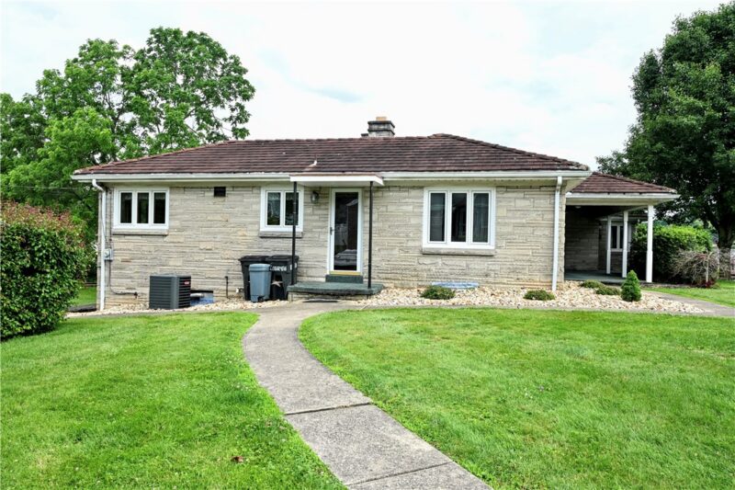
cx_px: 368
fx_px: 551
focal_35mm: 27
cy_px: 245
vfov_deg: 47.9
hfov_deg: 67.4
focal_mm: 18
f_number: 8
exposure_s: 1/80
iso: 100
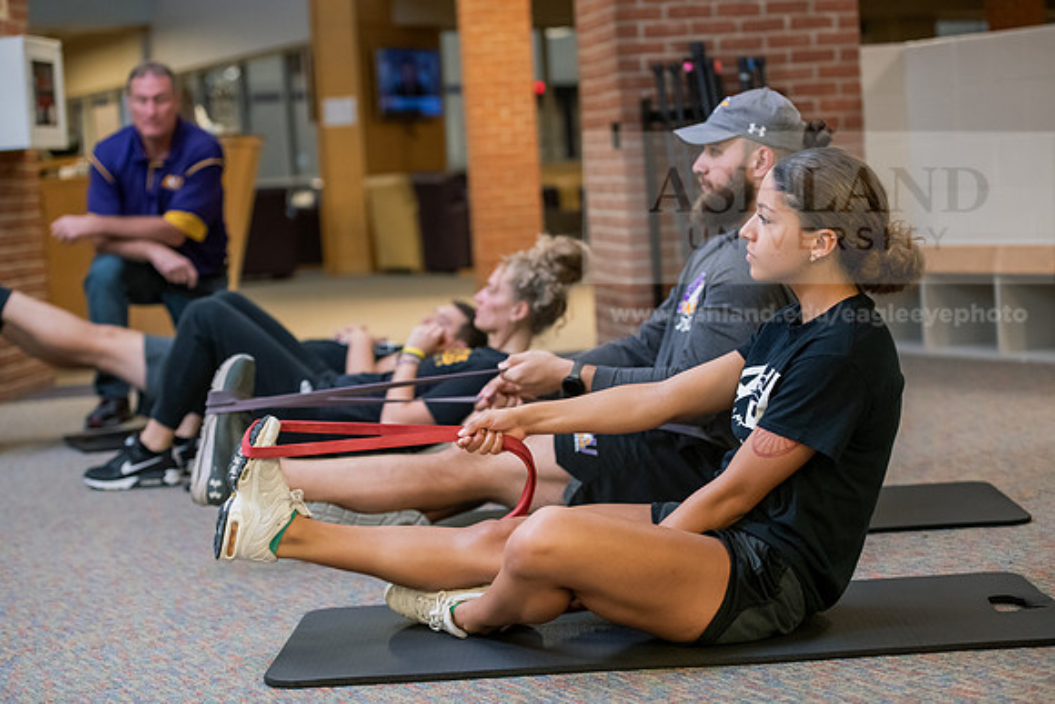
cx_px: 528
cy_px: 352
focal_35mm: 70
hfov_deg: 28.8
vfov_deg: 19.5
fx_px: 2052
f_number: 3.2
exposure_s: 1/200
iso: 1600
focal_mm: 70
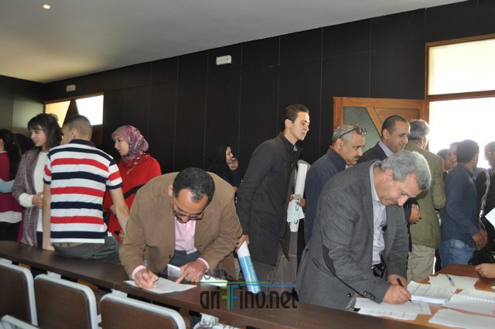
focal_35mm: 34
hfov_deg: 55.2
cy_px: 164
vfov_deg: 38.3
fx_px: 474
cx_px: 248
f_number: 3.8
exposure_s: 1/60
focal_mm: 23
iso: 800
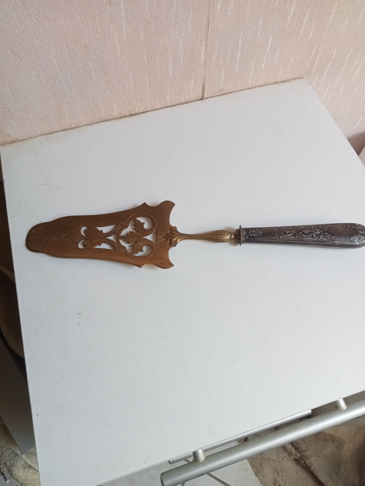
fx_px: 394
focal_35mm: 28
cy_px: 243
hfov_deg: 49.7
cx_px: 182
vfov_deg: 63.4
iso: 126
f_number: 2.2
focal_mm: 3.46
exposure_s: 1/33.3
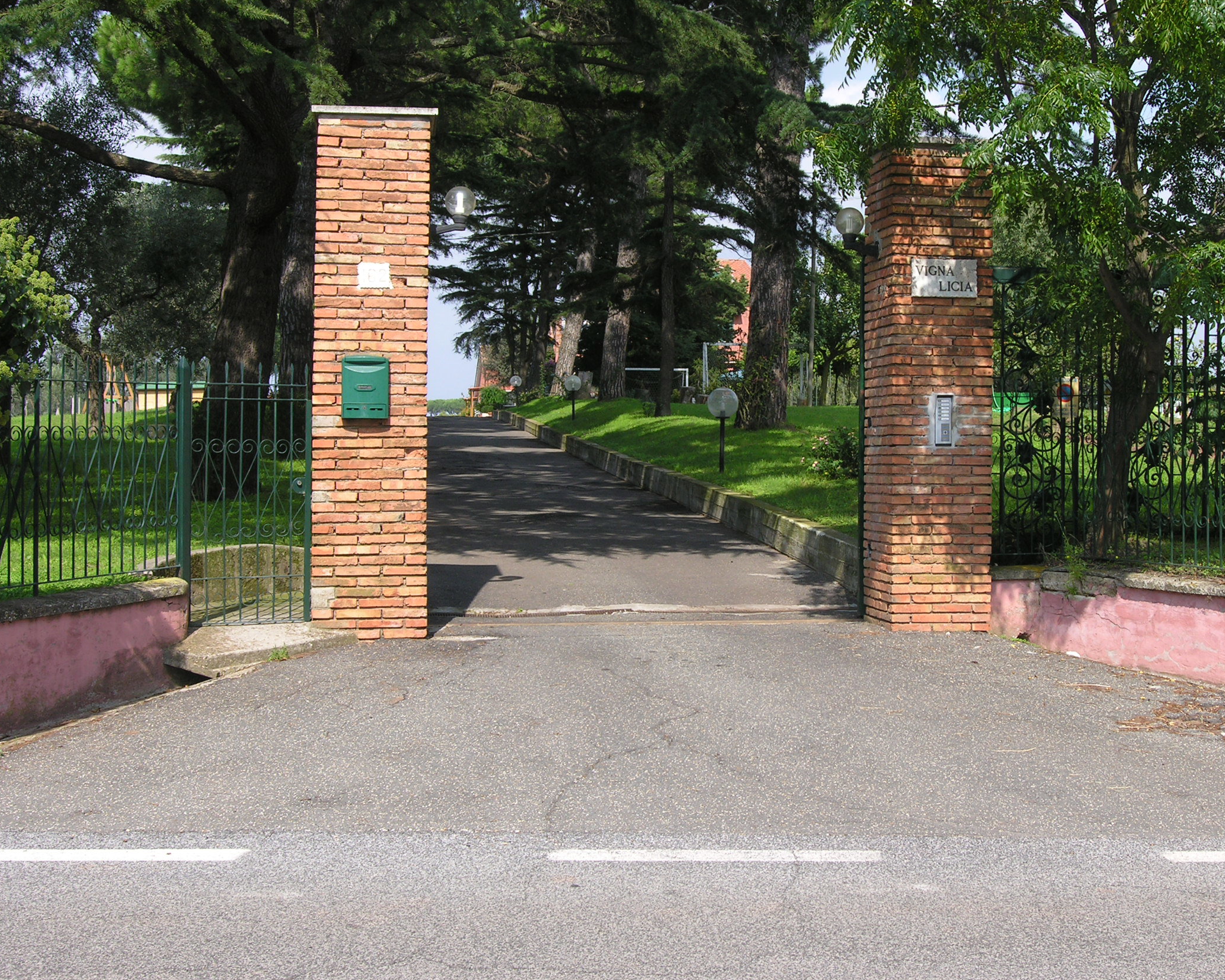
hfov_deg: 41.0
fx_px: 1631
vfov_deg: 33.4
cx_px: 727
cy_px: 465
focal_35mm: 45
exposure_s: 1/183
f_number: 5.4
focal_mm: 9.3
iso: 50
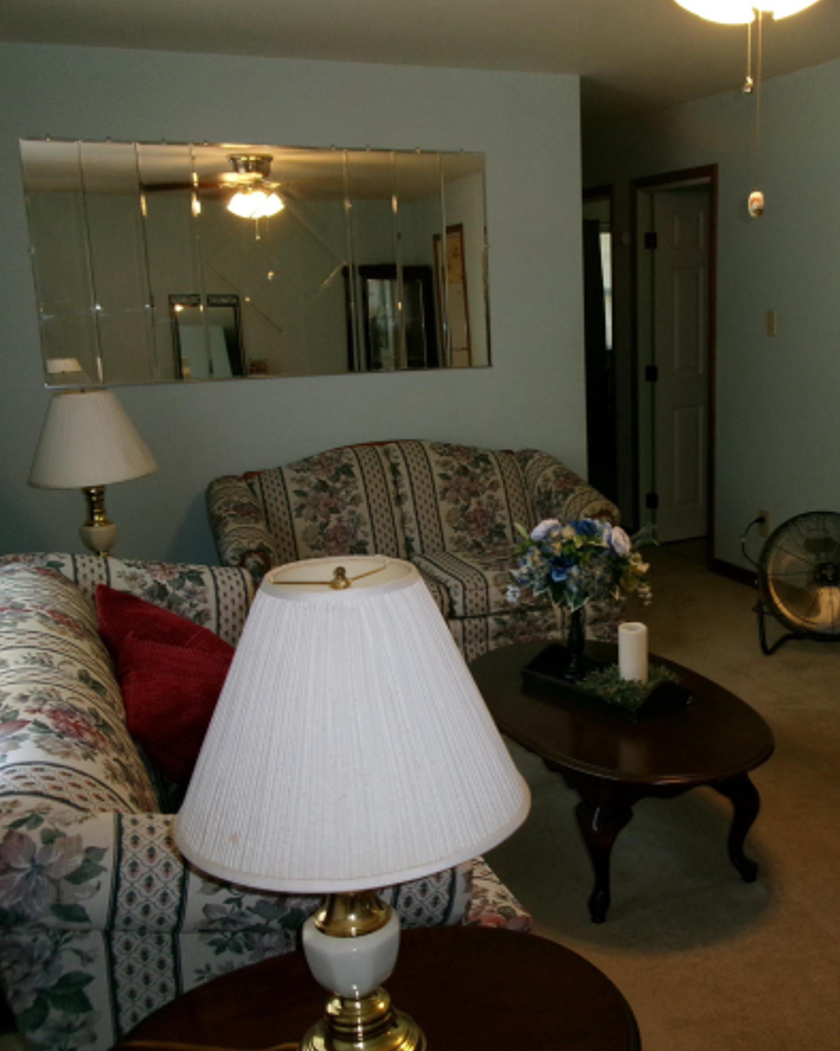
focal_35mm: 37
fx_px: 1151
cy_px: 531
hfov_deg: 39.7
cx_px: 555
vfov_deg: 49.1
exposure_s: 1/34
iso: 200
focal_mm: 5.1
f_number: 3.9
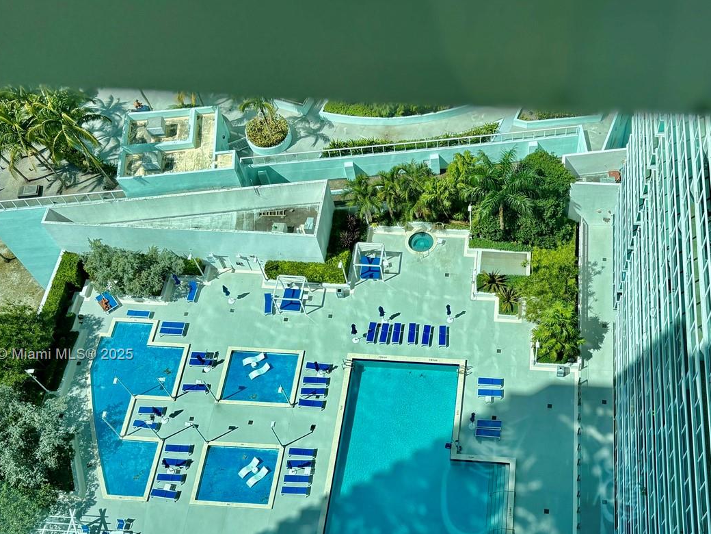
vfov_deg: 35.6
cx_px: 461
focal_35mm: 40
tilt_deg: -62.1
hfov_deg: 46.2
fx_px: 822
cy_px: 355
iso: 50
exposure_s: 1/3831
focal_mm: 5.96
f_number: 1.6
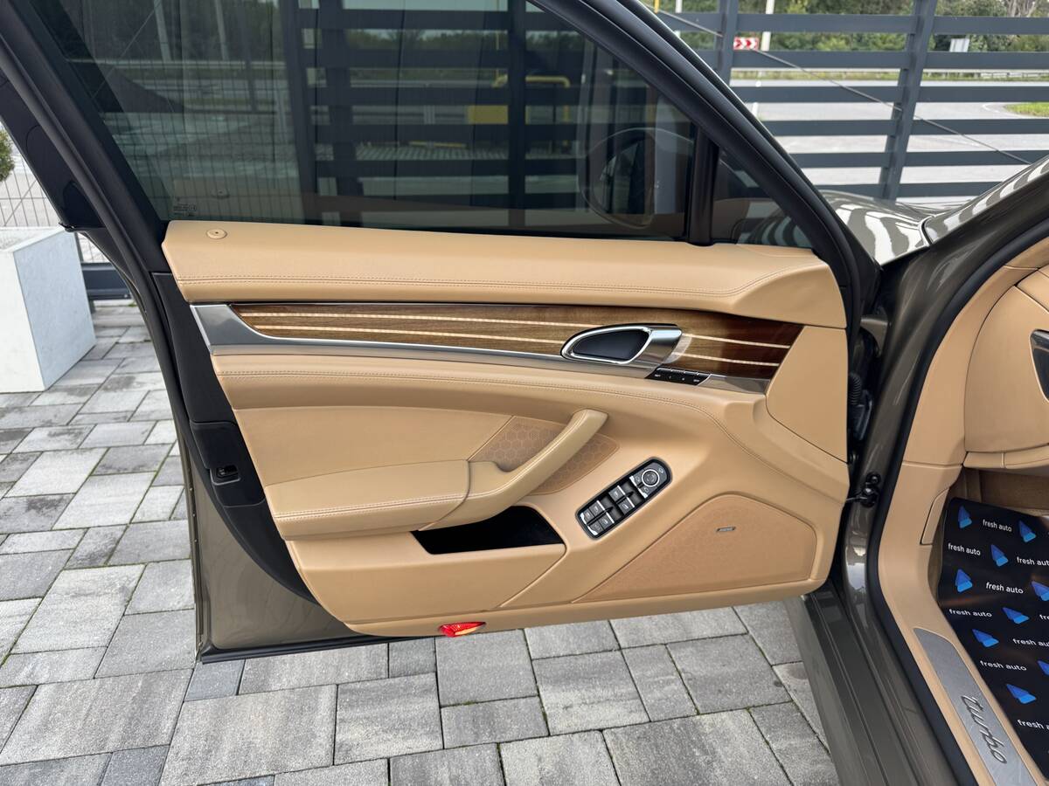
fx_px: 727
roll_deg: +0.2
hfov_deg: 71.6
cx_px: 524
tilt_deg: -23.7
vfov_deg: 56.8
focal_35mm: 24
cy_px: 393
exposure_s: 1/121
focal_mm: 6.76
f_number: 1.78
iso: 64
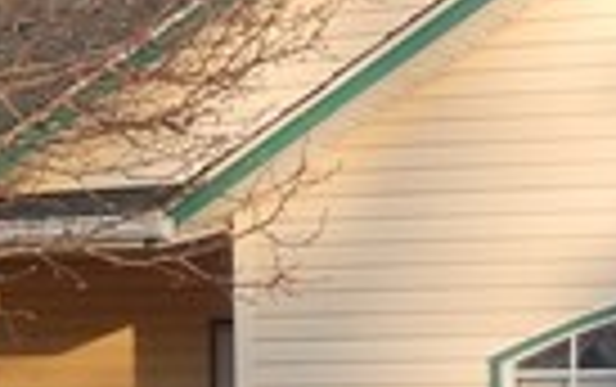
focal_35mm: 198
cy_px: 598
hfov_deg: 10.1
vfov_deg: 6.6
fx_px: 3328
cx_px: 1025
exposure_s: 1/250
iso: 125
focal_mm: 4.5
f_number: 3.4
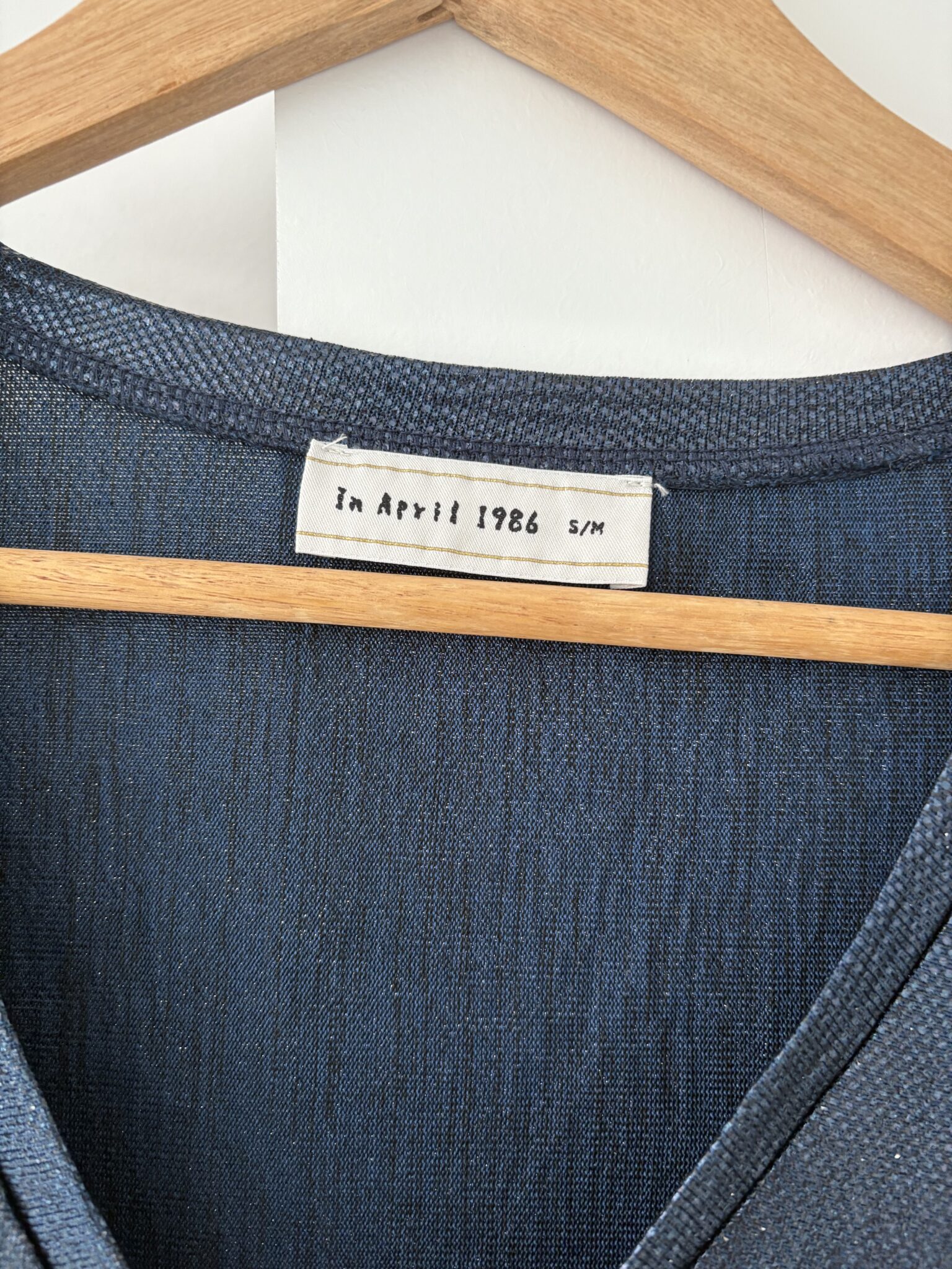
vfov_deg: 67.3
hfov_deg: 53.1
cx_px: 476
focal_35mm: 26
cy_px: 634
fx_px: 953
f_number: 1.6
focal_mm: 5.96
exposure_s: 1/60
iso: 125
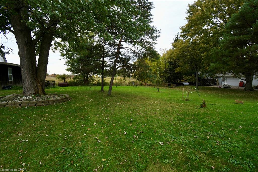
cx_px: 129
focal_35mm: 15
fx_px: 107
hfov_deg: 100.4
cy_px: 86
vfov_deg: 77.3
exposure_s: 1/50
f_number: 9
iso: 320
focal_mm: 10
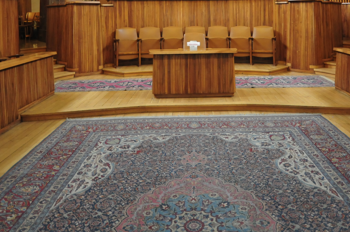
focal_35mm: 32
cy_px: 4
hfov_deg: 58.5
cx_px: 200
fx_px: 311
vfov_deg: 37.1
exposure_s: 1/15
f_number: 4
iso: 800
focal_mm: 10
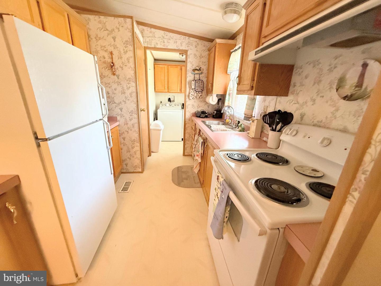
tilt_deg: -16.8
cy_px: 143
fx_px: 154
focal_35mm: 14
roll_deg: -1.9
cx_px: 190
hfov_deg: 102.1
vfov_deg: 85.7
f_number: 2.2
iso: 640
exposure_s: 1/120
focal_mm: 2.22
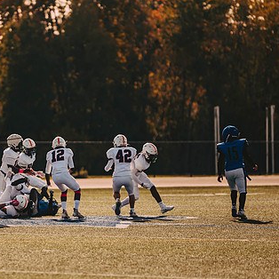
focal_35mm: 314
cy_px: 169
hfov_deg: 5.6
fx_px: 2863
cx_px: 61
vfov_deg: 5.6
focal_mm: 200
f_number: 2.8
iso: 160
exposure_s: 1/2500
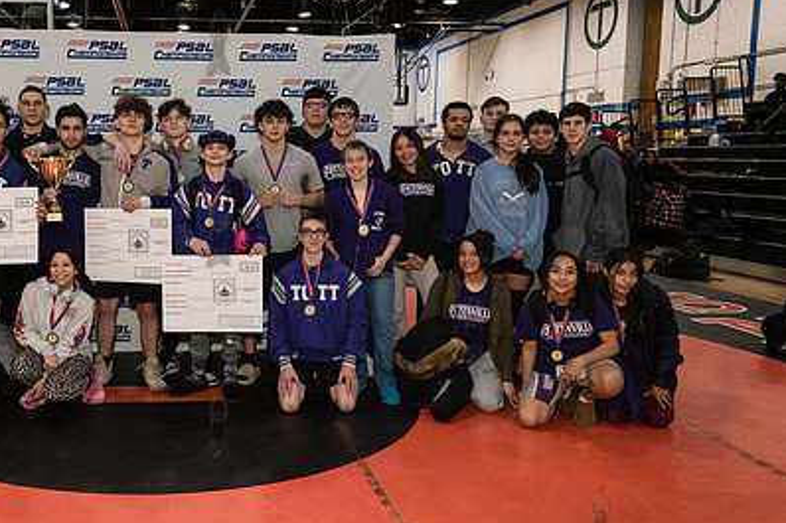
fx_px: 764
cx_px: 217
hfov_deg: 52.5
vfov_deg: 37.8
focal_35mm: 35
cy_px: 232
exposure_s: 1/160
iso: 4000
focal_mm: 24
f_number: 5
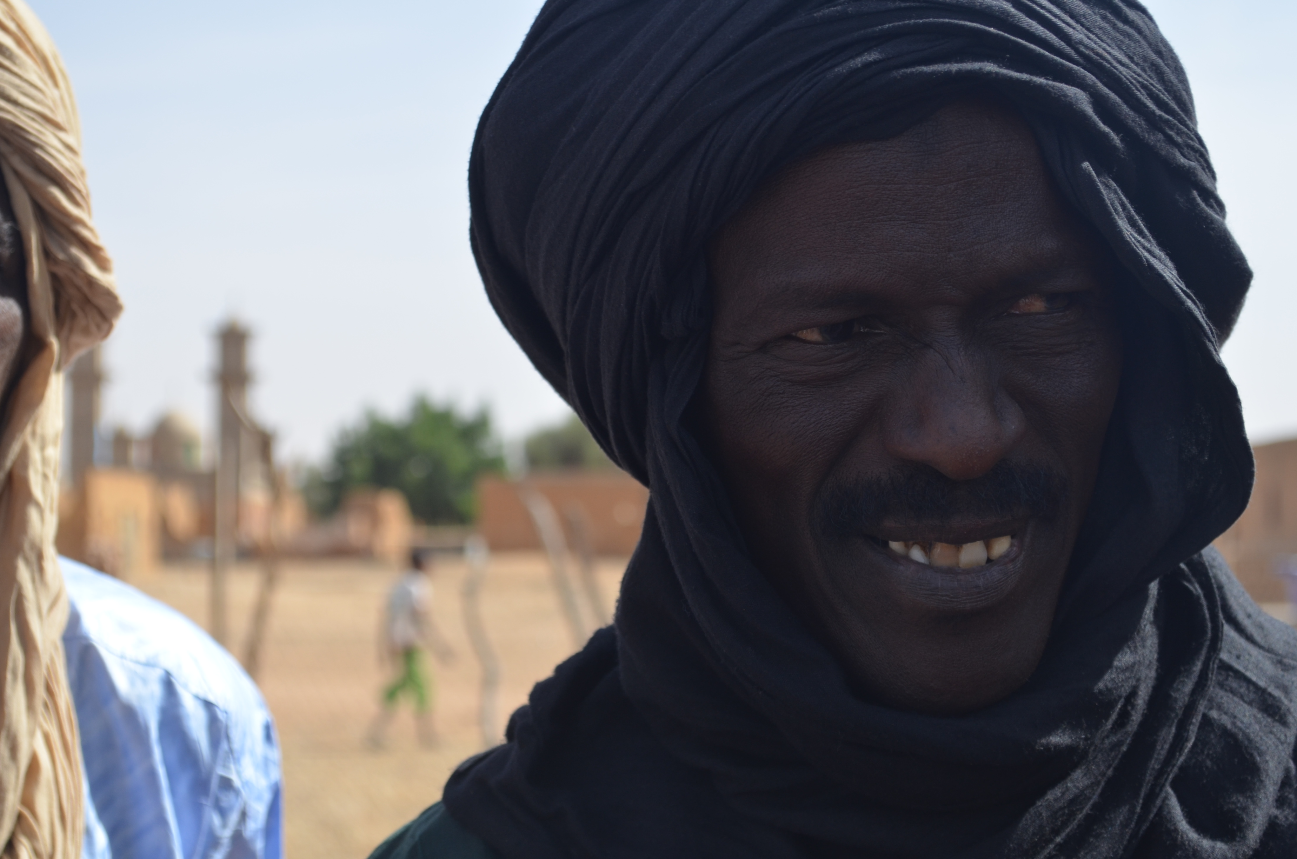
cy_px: 430
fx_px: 2966
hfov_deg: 24.7
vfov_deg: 16.5
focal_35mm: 82
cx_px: 648
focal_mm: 55
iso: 200
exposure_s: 1/200
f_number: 7.1
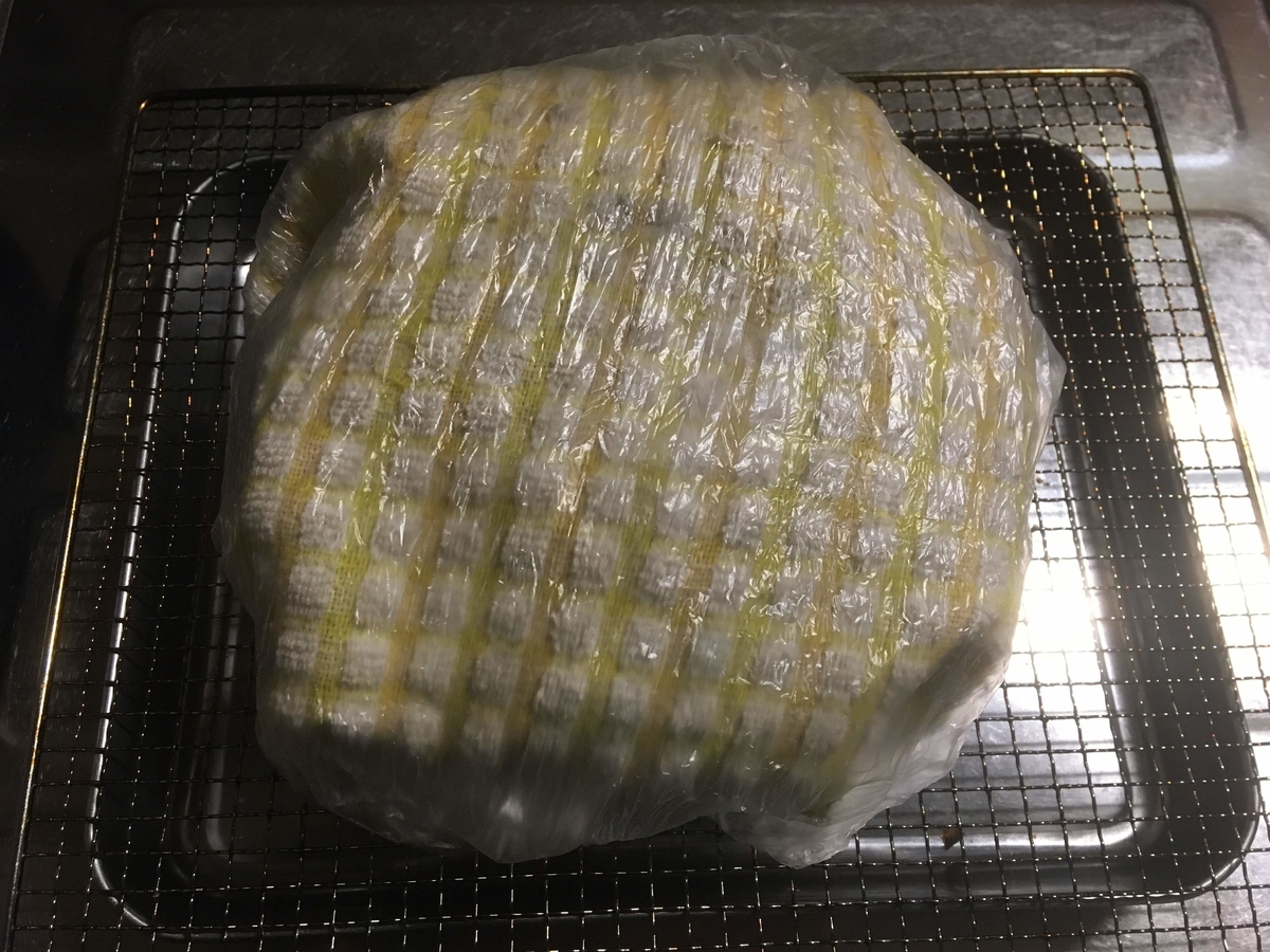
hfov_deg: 61.7
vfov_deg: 48.2
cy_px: 476
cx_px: 635
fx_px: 1064
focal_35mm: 29
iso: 200
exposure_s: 1/33
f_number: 2.2
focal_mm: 4.15
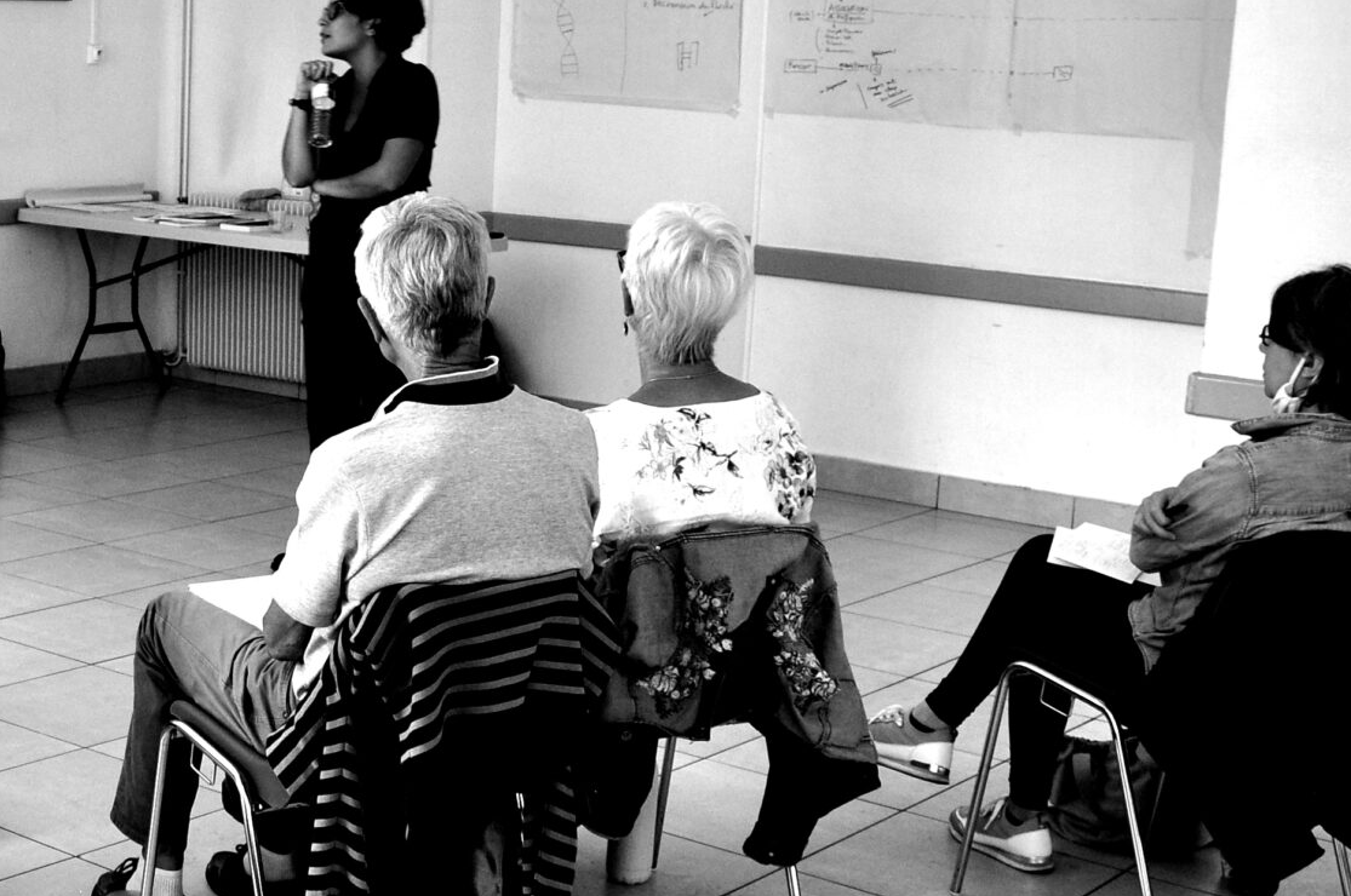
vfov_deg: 21.8
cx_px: 104
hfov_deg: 30.8
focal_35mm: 62
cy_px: 407
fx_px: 2323
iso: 400
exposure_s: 1/50
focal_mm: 18
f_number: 8
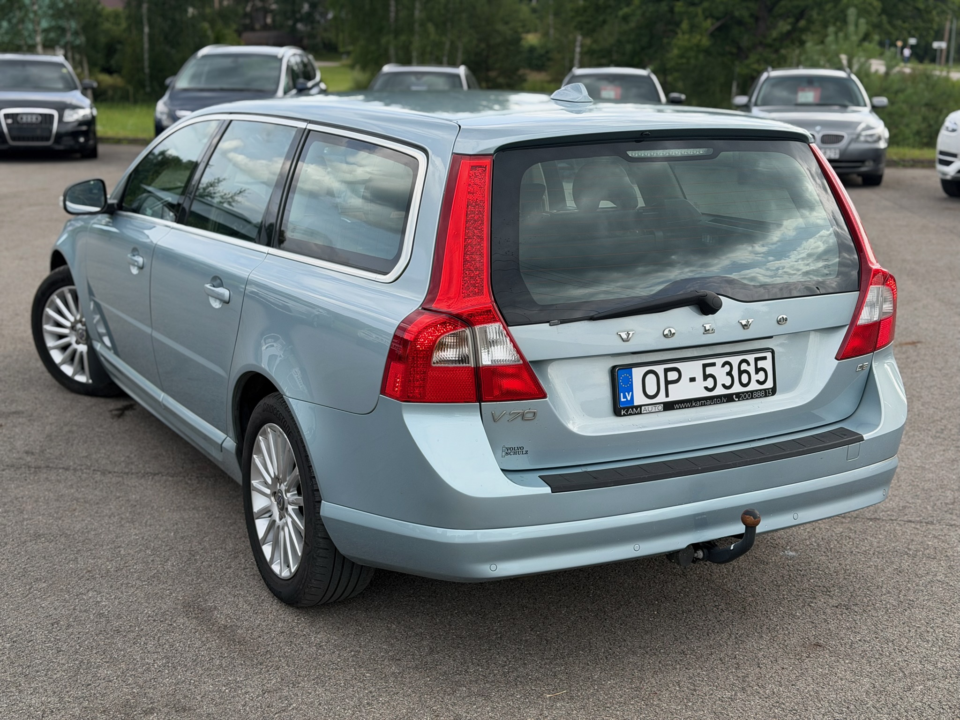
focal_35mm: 48
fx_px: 1331
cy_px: 360
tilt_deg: -13.2
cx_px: 480
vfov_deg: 30.3
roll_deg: -0.9
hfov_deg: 39.7
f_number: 1.78
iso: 64
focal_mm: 6.76
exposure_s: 1/1608
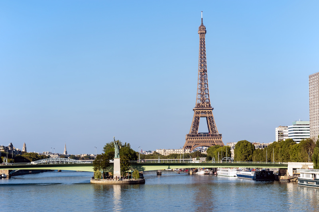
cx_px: 160
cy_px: 106
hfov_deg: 22.6
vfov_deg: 15.2
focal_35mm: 90
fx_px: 797
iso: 100
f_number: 8
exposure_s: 1/250
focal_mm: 60
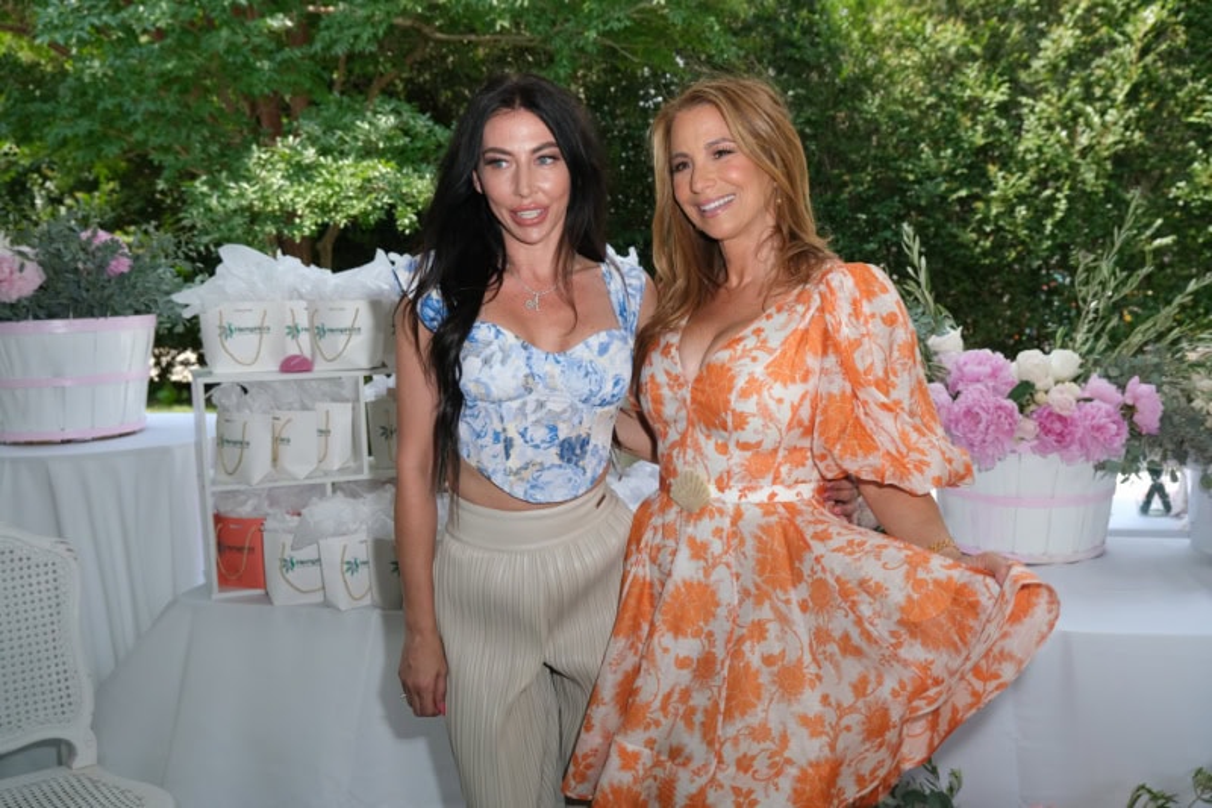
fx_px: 1111
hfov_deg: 57.2
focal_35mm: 33
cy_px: 404
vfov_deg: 40.0
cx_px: 606
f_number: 4.5
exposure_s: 1/250
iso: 200
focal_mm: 22.3
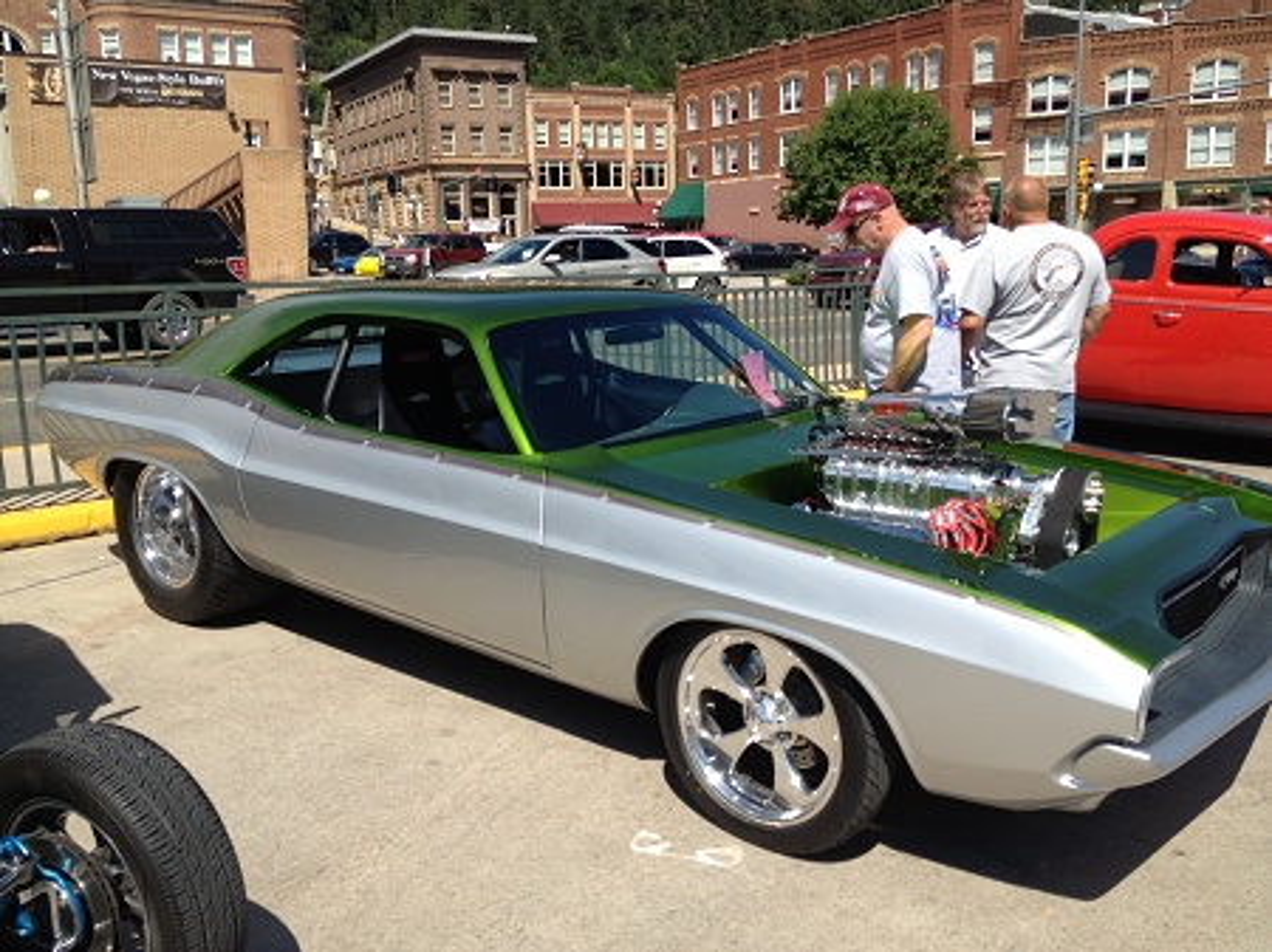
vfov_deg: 40.7
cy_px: 476
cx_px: 636
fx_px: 1285
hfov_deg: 52.7
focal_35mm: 35
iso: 50
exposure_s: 1/1577
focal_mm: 4.28
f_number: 2.4
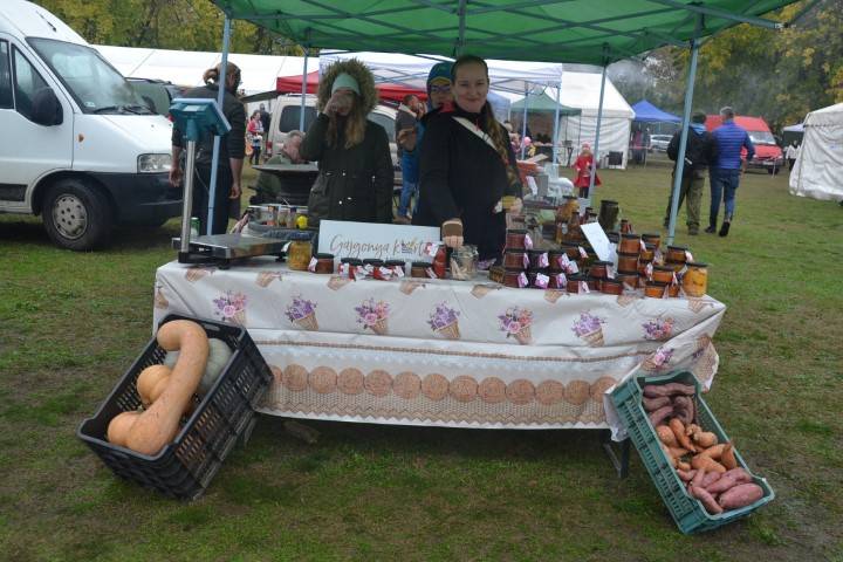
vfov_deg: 36.9
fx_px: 843
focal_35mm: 36
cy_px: 281
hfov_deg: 53.1
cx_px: 422
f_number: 5.6
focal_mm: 24
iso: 360
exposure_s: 1/125
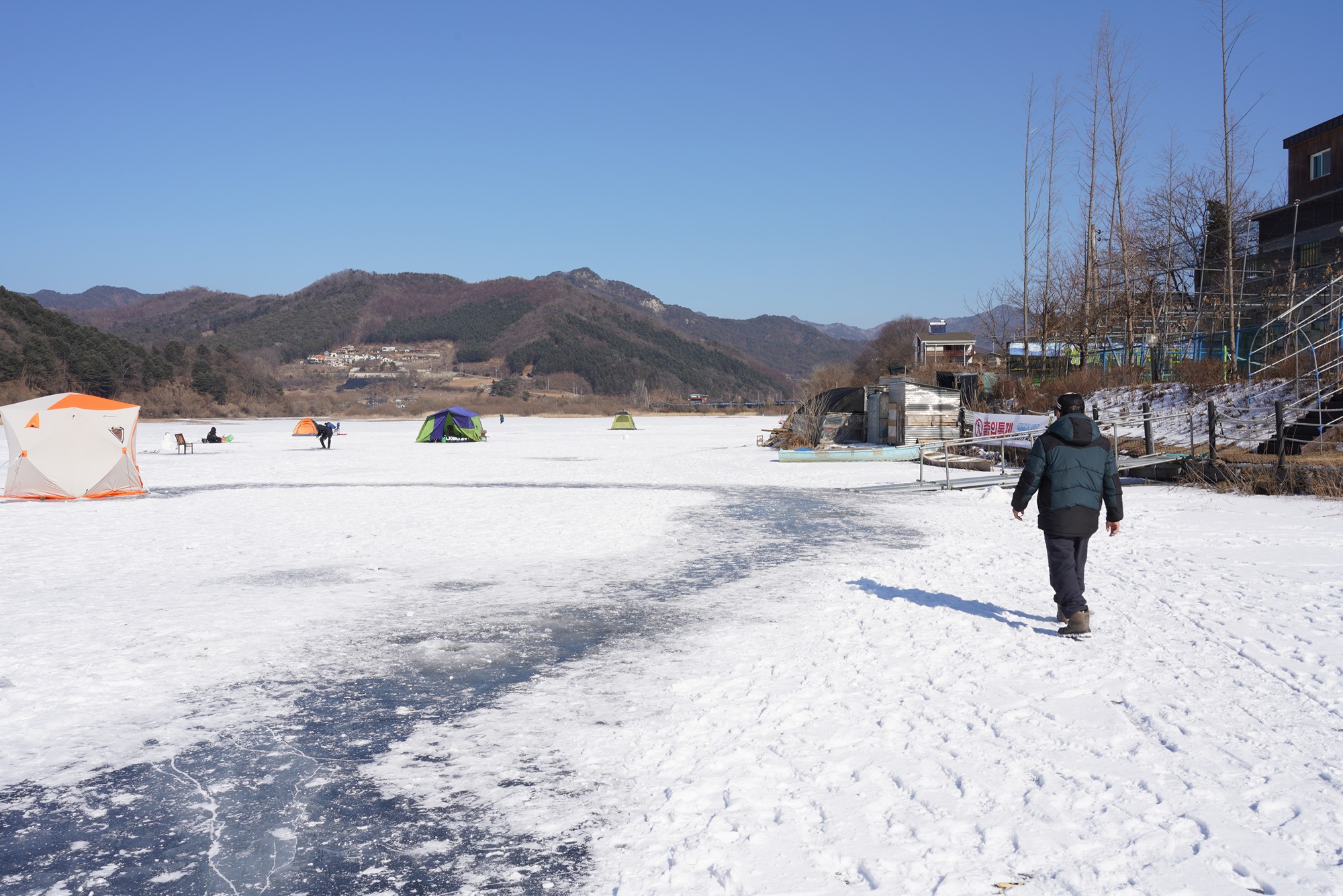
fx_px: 1194
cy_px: 448
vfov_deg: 41.1
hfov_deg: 58.7
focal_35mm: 32
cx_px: 672
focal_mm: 32
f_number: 16
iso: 100
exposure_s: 1/100
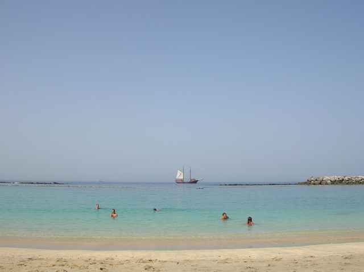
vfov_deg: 40.6
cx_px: 182
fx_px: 368
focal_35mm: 35
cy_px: 136
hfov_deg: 52.7
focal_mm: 5.8
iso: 50
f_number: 5.6
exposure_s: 1/400
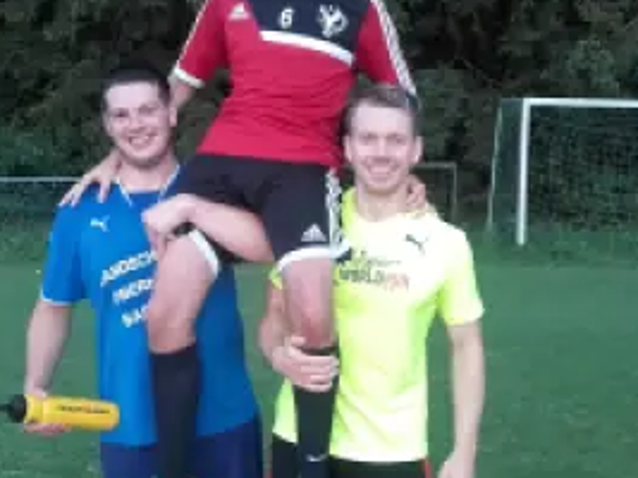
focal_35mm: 62
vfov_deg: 23.6
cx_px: 297
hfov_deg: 31.2
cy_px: 280
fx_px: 1142
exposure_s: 1/33
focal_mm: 3.31
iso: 110
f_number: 2.2
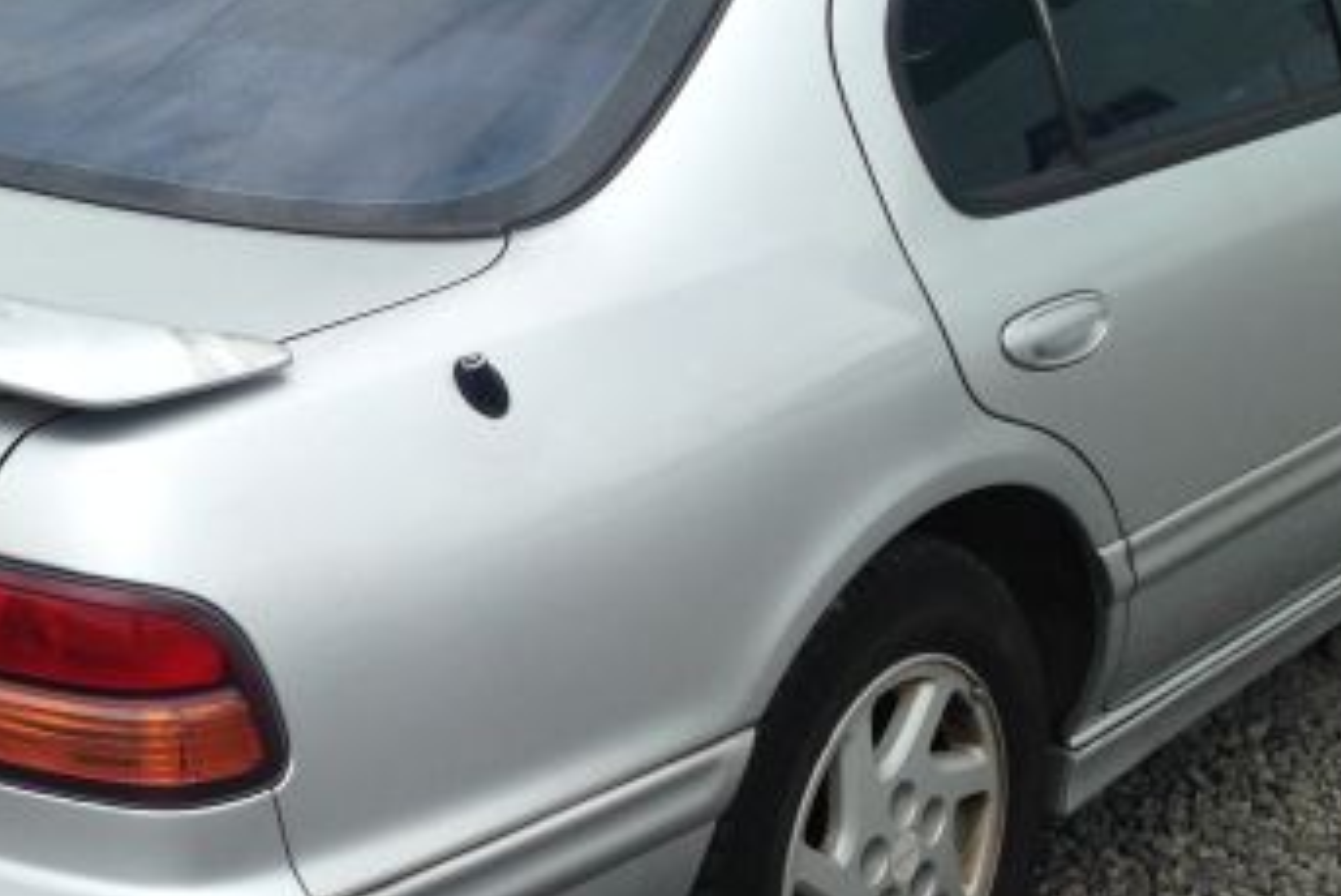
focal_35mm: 80
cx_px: 461
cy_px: 462
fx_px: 2981
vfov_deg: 17.1
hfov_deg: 25.2
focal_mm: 4.12
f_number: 2.4
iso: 50
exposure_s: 1/623
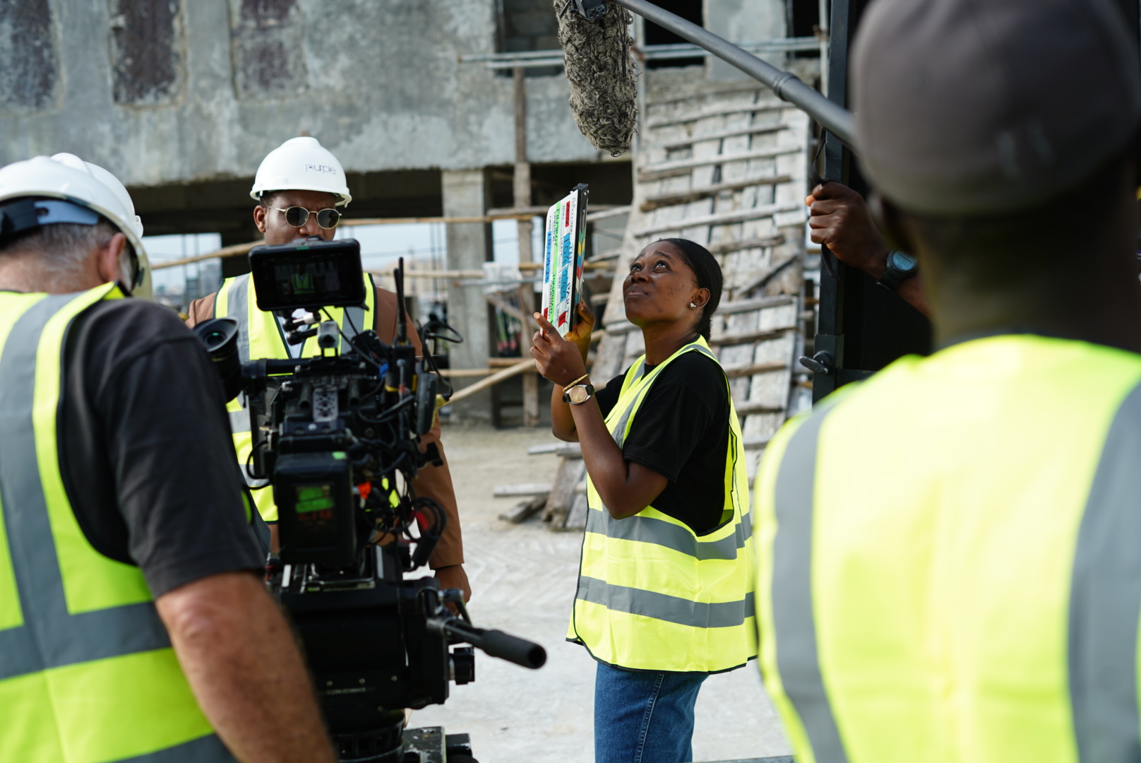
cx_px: 570
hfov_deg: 39.6
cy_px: 382
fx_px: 1586
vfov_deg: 27.0
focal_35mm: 50
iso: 160
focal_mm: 50
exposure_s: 1/800
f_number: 3.5
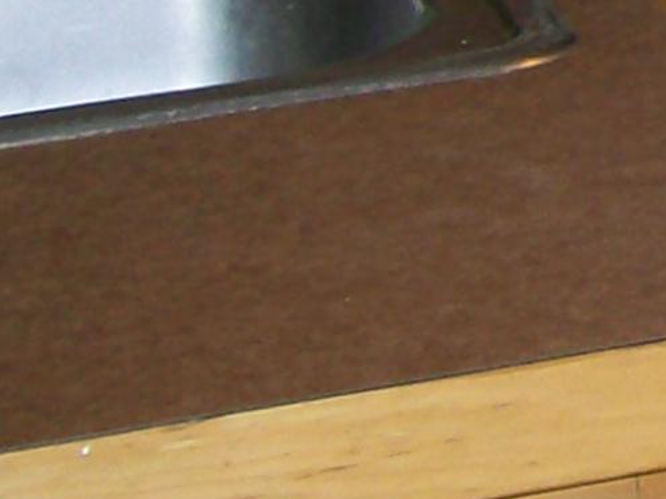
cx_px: 1874
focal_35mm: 219
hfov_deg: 8.0
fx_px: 4215
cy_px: -727
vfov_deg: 6.4
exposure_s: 1/64
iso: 80
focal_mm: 6
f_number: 2.7
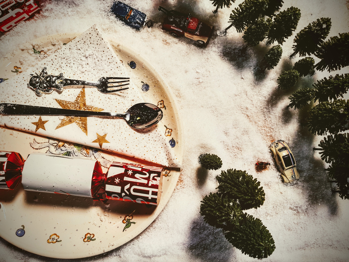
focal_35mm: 26
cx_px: 174
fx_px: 262
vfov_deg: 53.1
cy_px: 131
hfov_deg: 67.3
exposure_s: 1/266
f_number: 1.7
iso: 40
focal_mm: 4.2
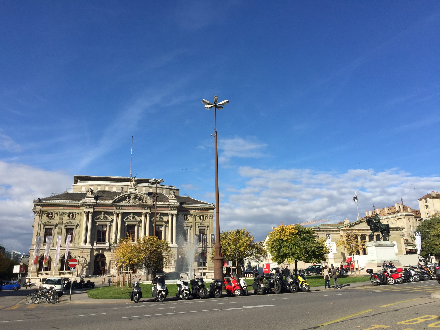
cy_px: 165
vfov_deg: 48.2
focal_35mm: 29
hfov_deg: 61.7
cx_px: 220
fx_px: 369
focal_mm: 4.15
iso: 32
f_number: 2.2
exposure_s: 1/2475
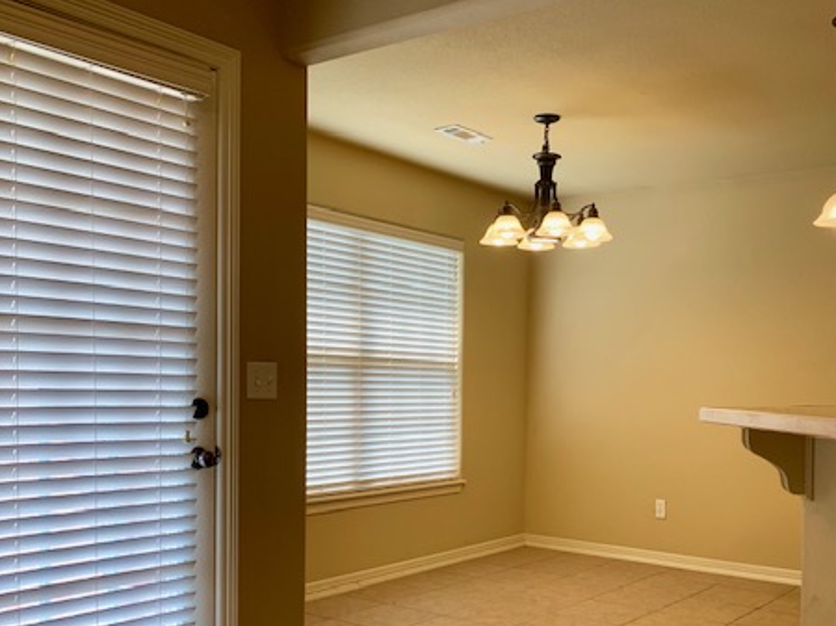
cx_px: 507
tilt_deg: -2.3
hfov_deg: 49.8
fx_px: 893
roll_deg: -2.1
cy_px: 437
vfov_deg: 38.0
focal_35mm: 37
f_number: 1.8
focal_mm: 4.25
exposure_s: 1/120
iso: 80
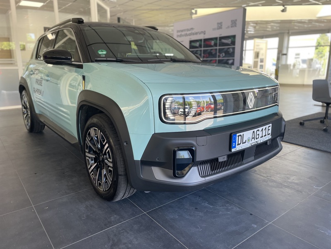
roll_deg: +0.3
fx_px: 249
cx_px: 166
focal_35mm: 26
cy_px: 124
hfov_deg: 67.3
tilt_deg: -13.9
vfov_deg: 53.1
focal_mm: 4.2
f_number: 1.6
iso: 50
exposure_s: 1/100
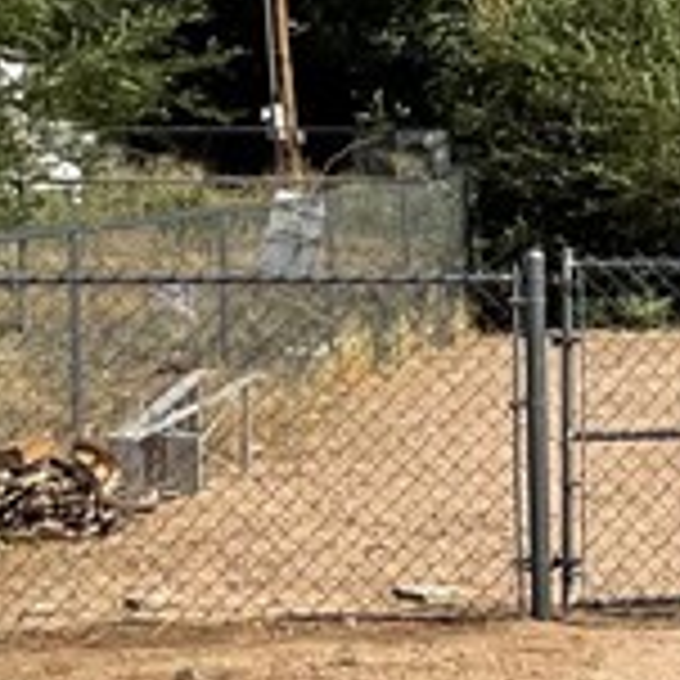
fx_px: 3467
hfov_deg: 8.7
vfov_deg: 11.2
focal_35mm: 156
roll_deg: +1.1
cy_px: 351
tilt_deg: -3.9
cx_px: 2189
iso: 32
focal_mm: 4.2
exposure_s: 1/4831
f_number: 1.6
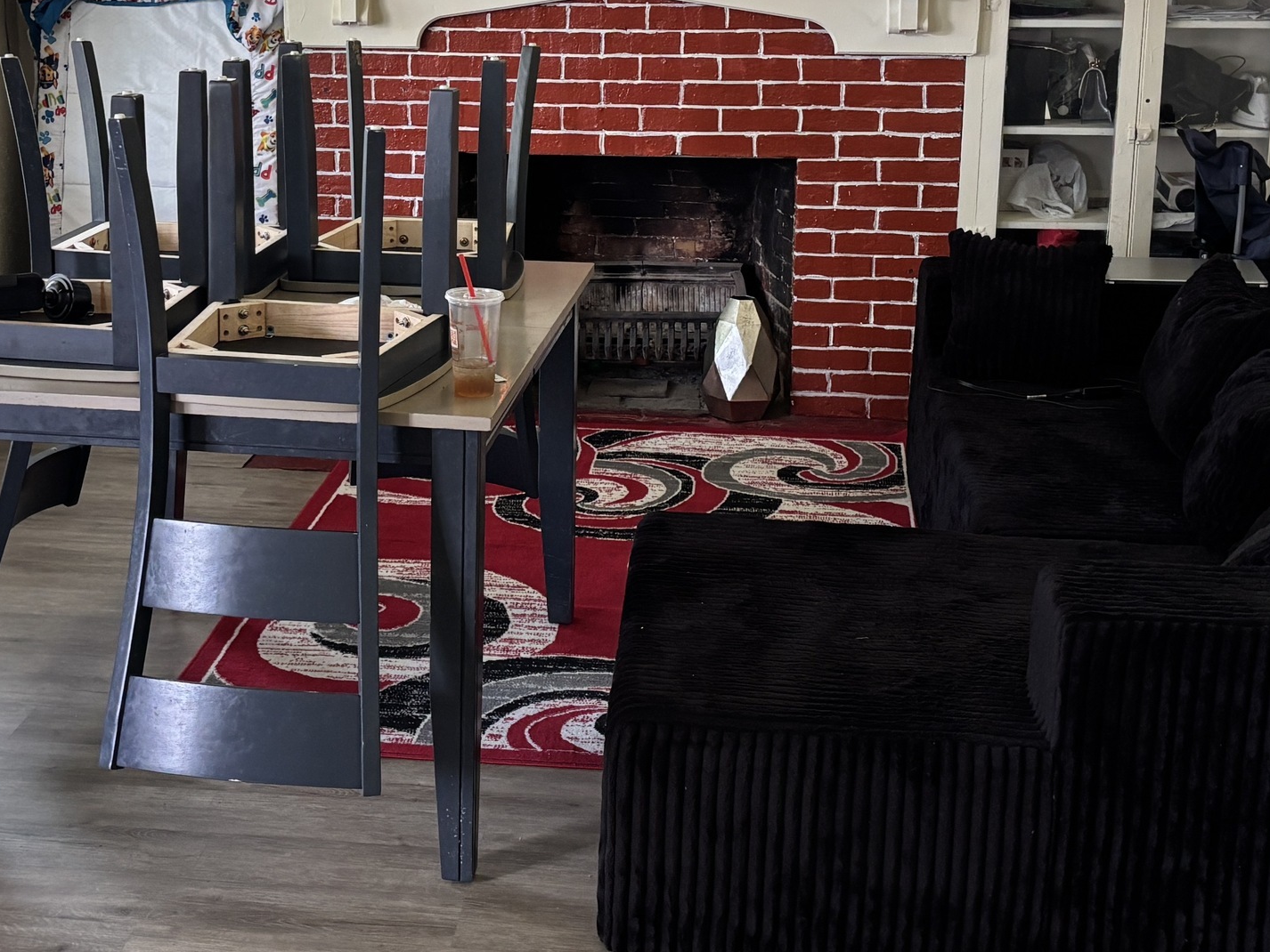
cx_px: 498
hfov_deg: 34.2
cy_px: 283
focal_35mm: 56
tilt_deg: -11.4
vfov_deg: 25.9
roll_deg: -1.2
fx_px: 2055
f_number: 1.6
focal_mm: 5.96
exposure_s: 1/60
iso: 250
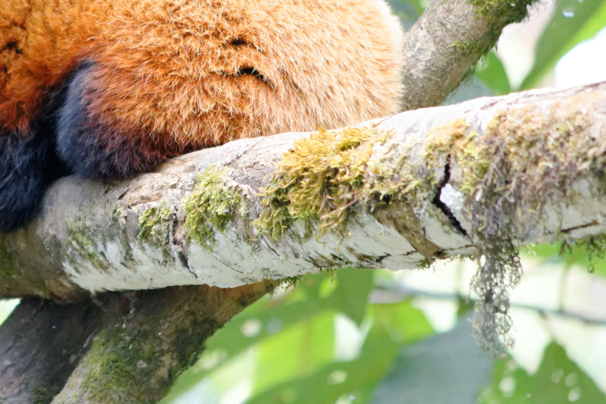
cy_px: 79
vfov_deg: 2.0
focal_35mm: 683
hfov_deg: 3.0
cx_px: 63
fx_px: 11497
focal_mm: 240
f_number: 5.3
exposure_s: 1/200
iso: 6400
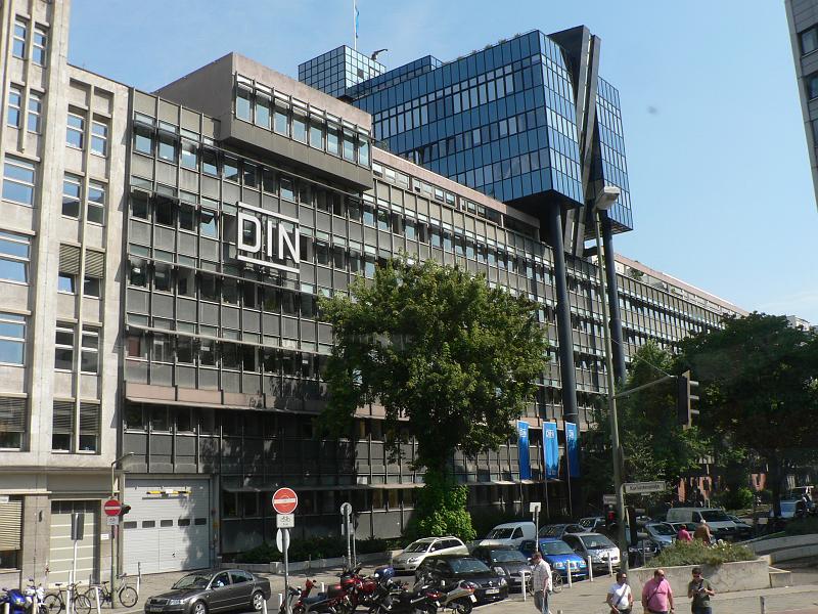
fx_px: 851
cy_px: 307
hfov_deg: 51.4
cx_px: 409
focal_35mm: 36
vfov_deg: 39.7
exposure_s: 1/400
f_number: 5
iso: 80
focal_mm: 6
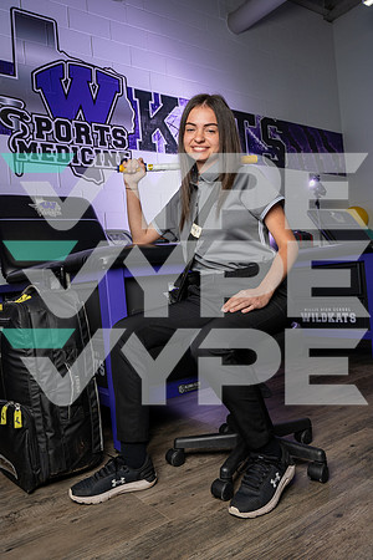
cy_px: 280
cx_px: 186
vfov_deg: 63.7
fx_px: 451
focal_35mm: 29
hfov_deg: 45.0
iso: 250
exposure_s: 1/250
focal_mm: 29
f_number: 7.1
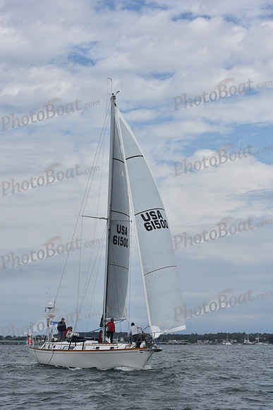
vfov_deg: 26.0
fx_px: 887
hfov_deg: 17.5
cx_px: 136
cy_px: 205
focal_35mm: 78
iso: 320
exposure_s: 1/1000
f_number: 10
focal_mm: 78
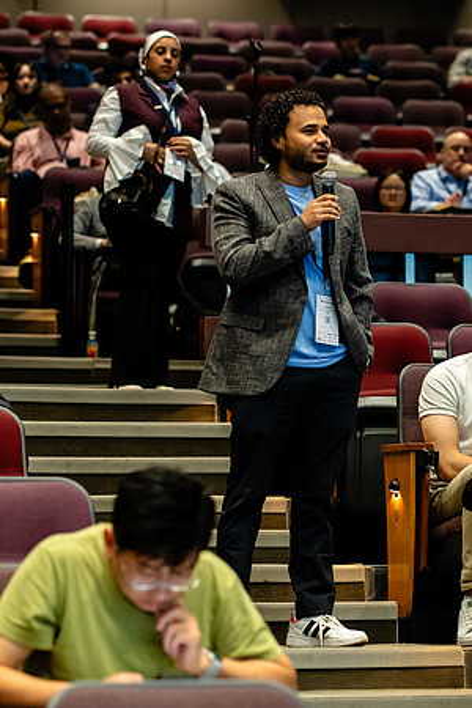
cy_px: 354
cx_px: 236
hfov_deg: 10.8
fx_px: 2497
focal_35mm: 127
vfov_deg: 16.1
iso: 4000
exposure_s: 1/200
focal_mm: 85
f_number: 2.8
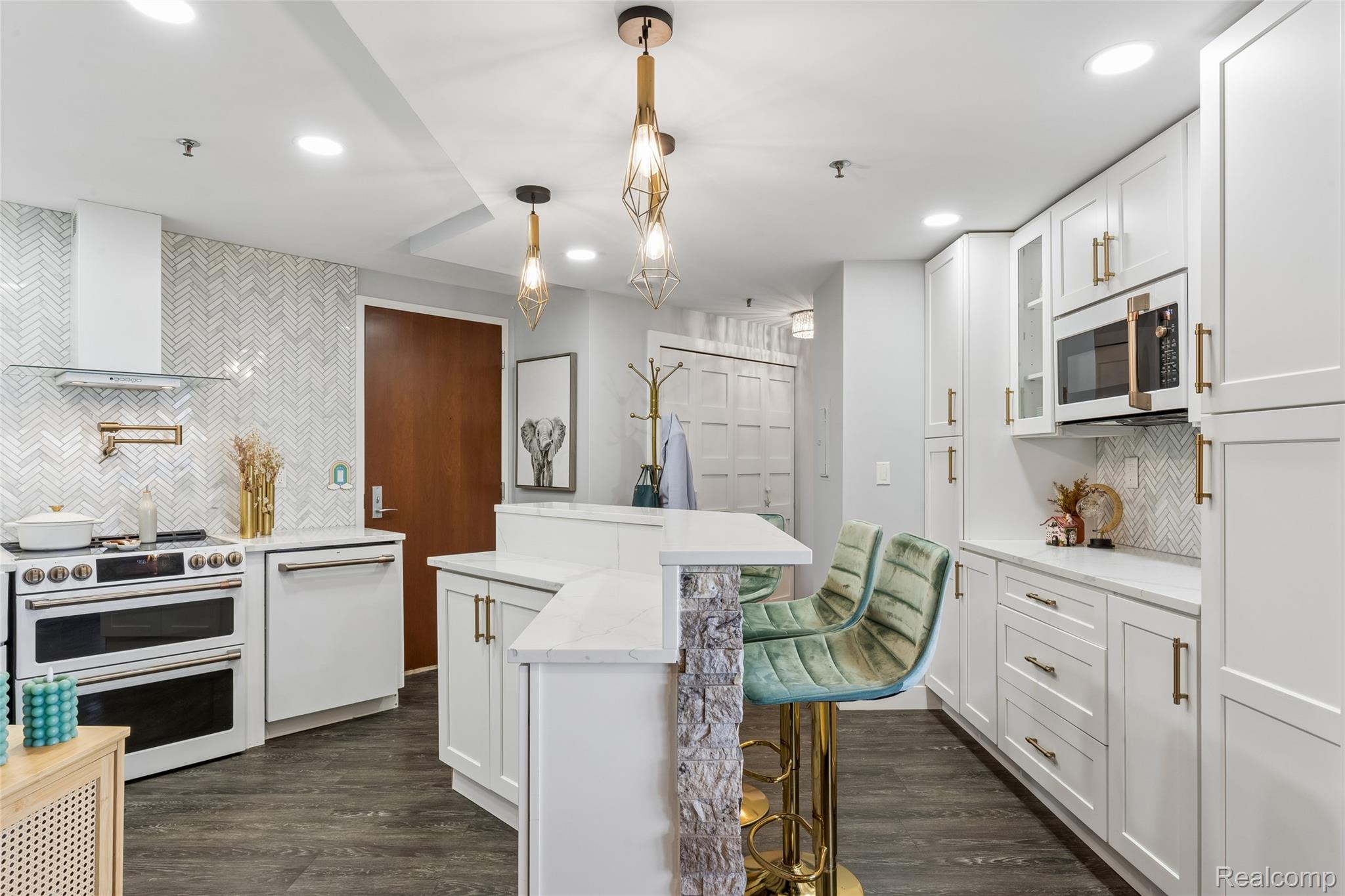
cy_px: 448
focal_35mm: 20
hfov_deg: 84.0
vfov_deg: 61.9
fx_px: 747
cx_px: 672
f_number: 14
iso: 400
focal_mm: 20
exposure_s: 1/8
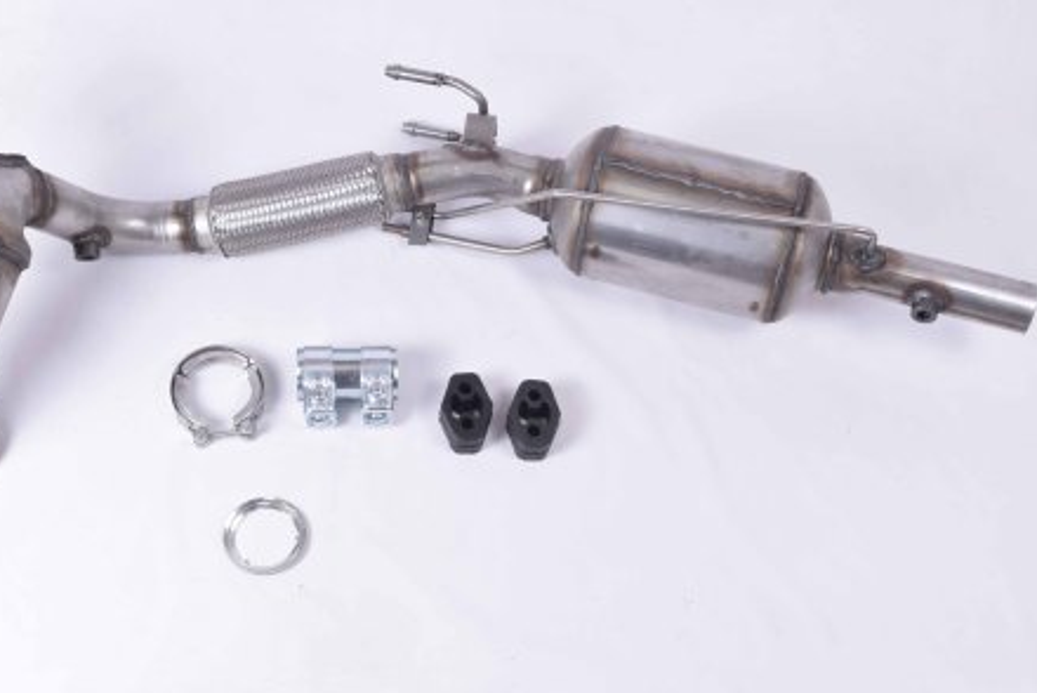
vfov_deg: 25.6
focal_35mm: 53
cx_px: 443
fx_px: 1528
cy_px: 357
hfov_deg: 37.4
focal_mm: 26
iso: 400
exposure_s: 1/80
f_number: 16
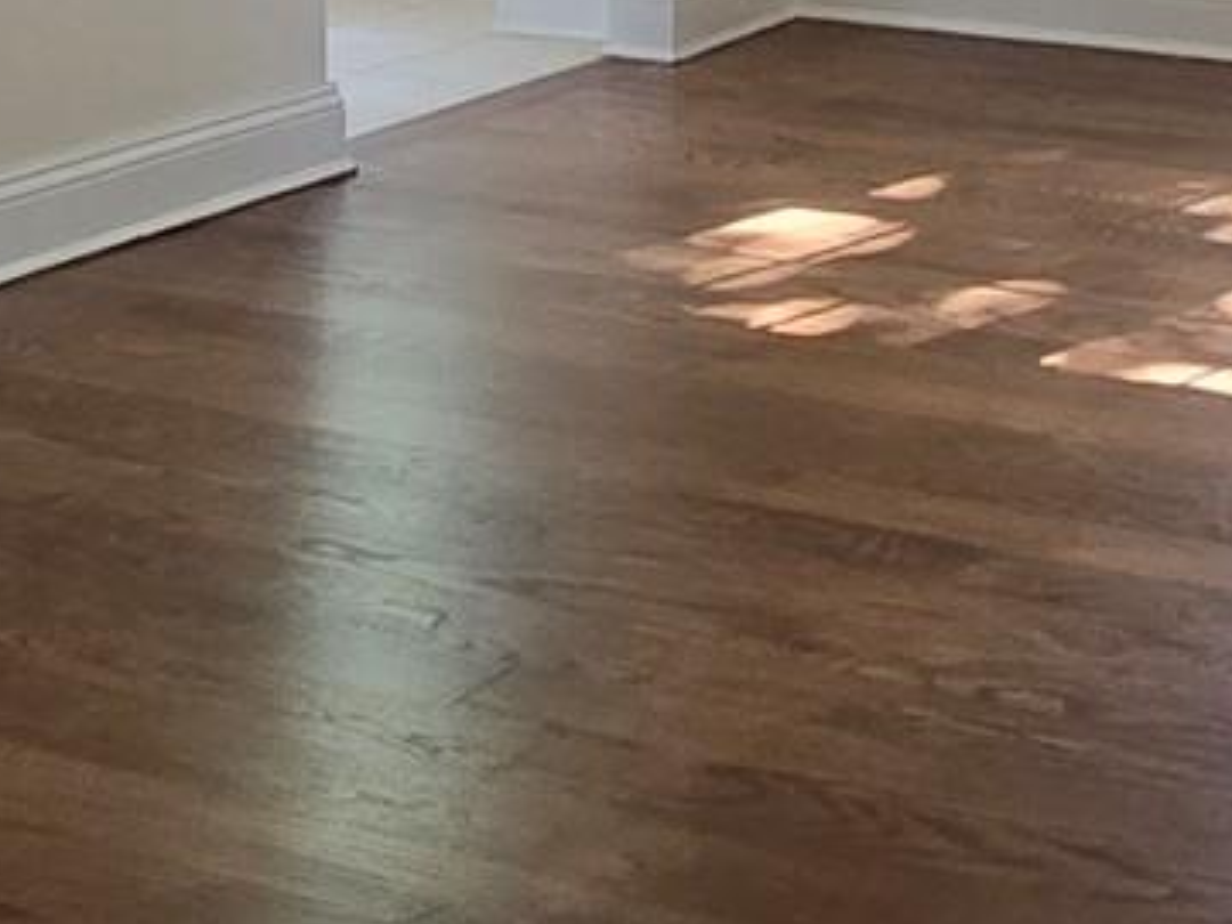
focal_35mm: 74
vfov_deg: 17.6
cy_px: -520
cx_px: 1205
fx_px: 2634
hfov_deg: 25.2
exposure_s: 1/60
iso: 125
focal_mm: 2.2
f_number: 2.2
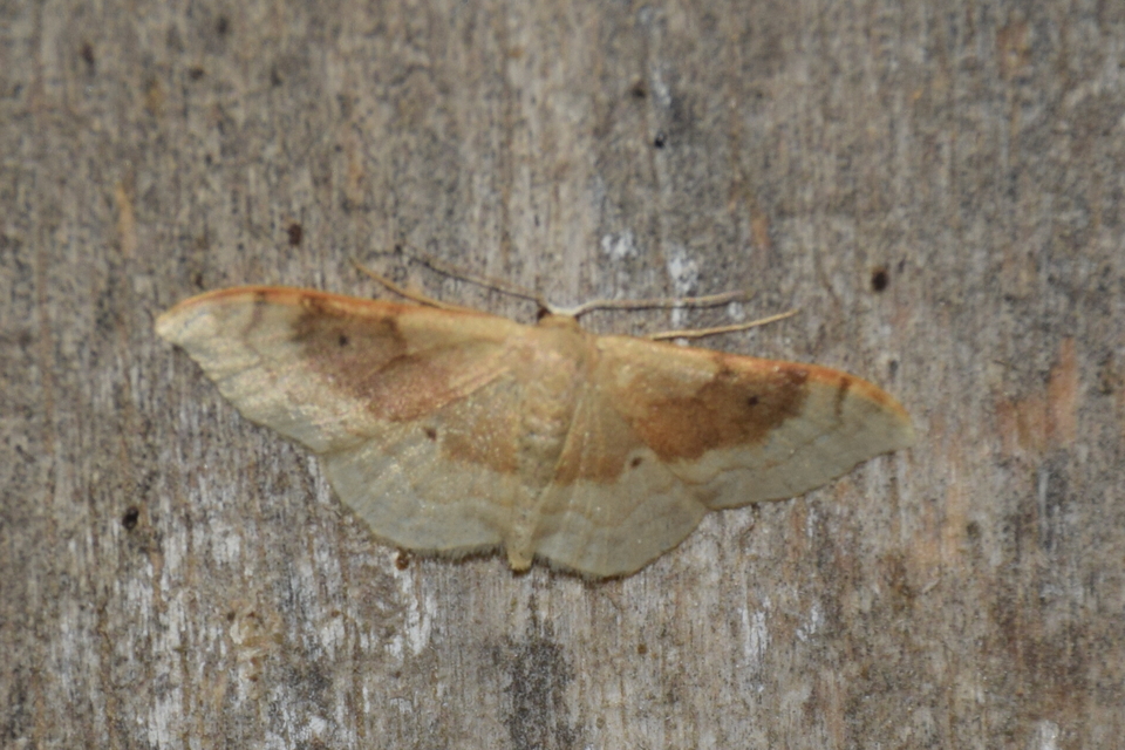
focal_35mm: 210
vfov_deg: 6.5
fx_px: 6562
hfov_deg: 9.8
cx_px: 562
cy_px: 375
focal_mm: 140
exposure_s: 1/60
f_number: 5.6
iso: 320
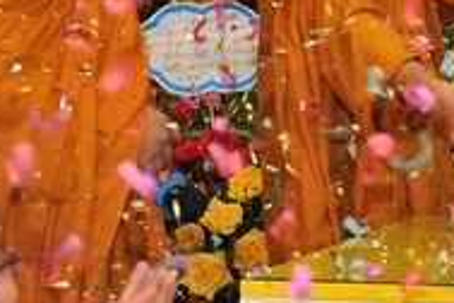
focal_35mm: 237
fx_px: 2989
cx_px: 713
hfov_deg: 8.5
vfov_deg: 5.8
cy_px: -50
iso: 640
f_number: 3.5
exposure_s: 1/80
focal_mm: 70
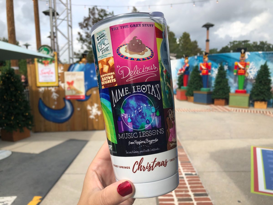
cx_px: 136
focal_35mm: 28
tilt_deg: -8.6
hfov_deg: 63.4
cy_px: 102
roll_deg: +1.0
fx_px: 221
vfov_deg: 49.7
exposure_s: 1/1621
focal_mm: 3.99
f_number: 1.8
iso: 20
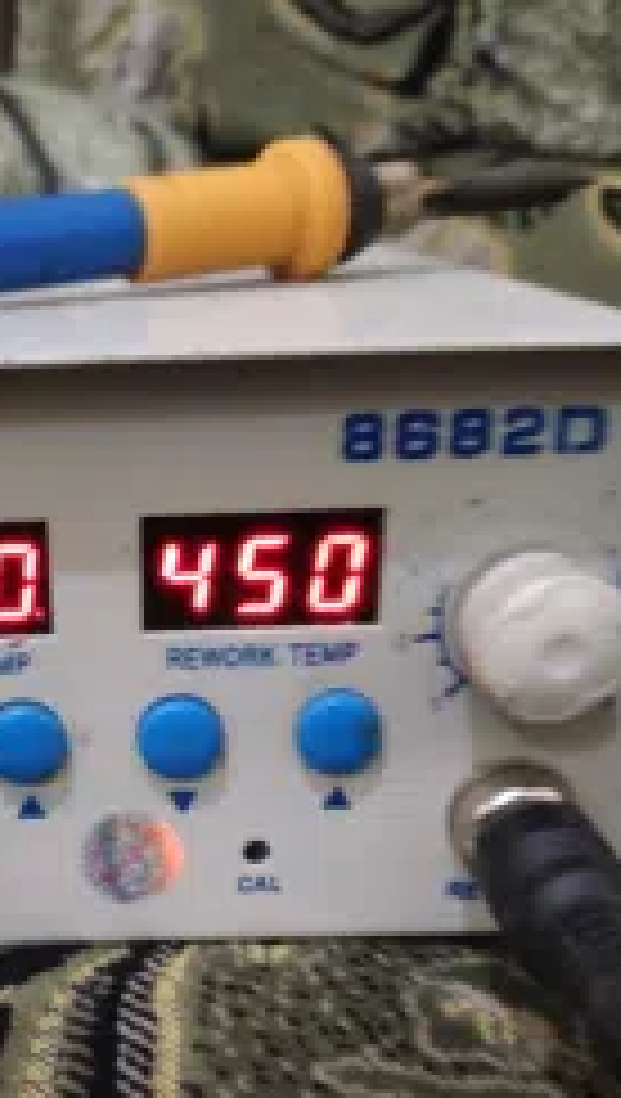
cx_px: 86
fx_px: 1195
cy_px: 788
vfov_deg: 47.9
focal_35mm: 41
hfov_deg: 28.2
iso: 3200
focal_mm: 6.07
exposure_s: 1/20
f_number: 1.7
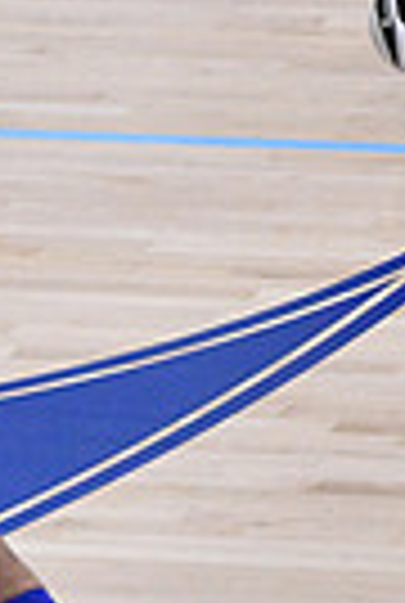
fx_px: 9787
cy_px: -608
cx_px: 700
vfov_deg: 3.5
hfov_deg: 2.4
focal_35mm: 583
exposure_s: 1/1250
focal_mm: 90
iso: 6400
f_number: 3.2
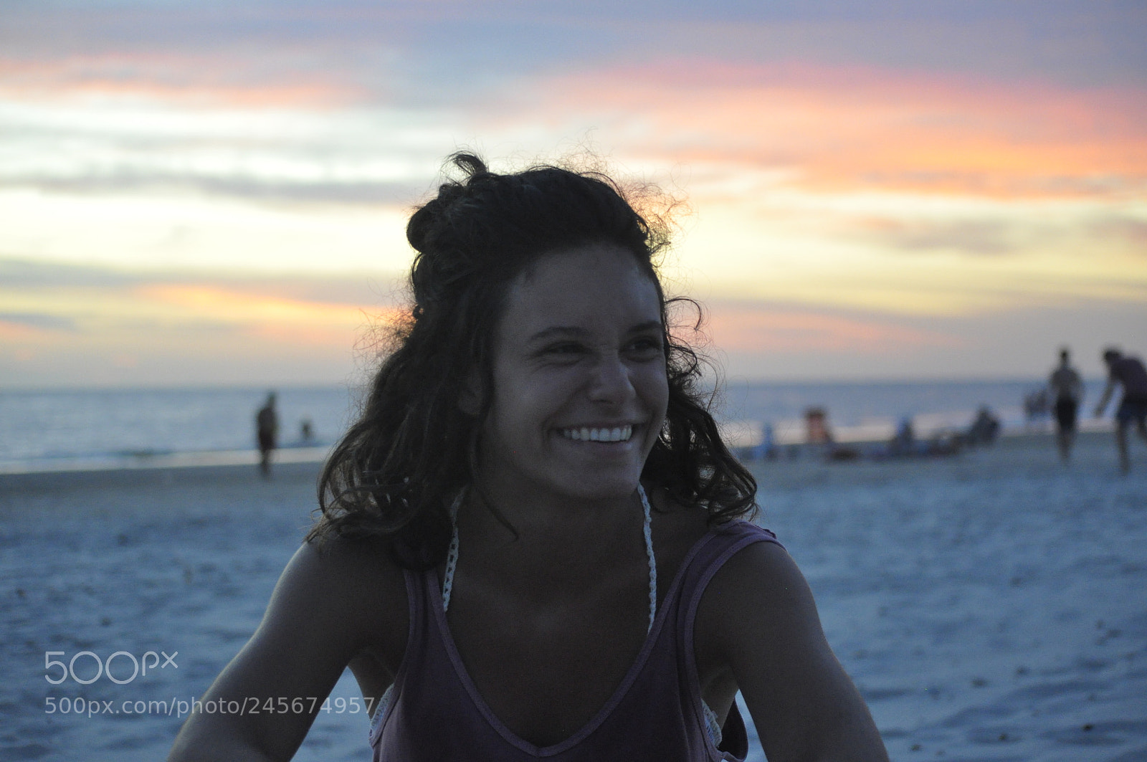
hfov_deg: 27.0
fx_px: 2387
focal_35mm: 75
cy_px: 381
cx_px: 574
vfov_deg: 18.1
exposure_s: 1/80
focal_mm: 50
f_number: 4
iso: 1600
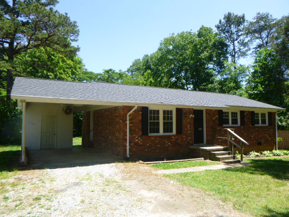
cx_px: 144
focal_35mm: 25
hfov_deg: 69.4
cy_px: 108
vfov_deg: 54.9
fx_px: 209
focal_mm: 4.5
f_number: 3.9
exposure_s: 1/200
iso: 100
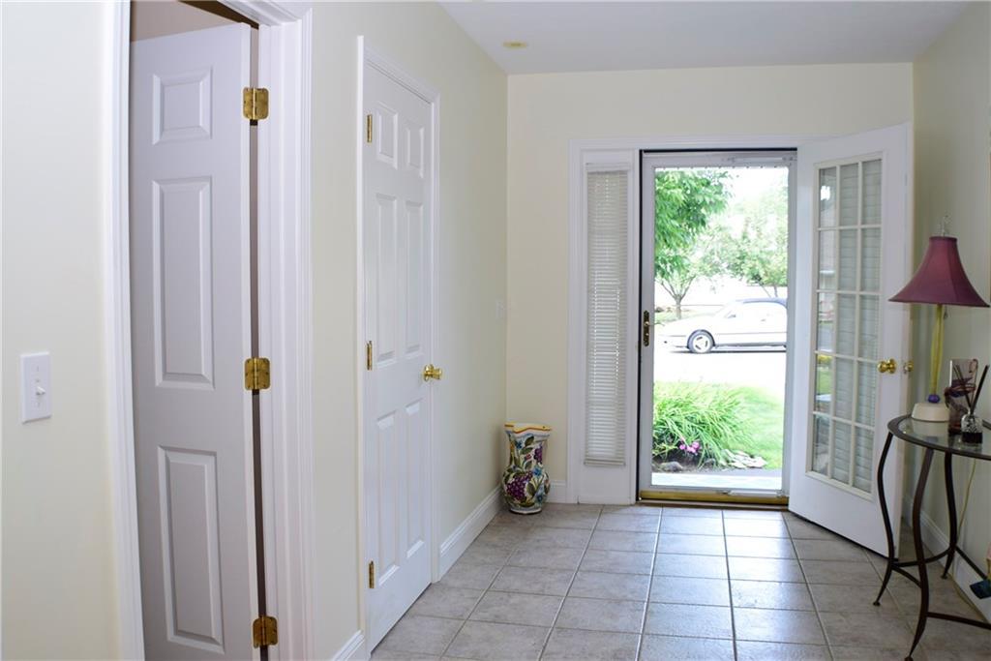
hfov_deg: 46.4
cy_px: 330
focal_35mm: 42
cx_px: 496
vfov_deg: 31.9
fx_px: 1156
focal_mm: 28
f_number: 5
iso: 220
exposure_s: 1/50
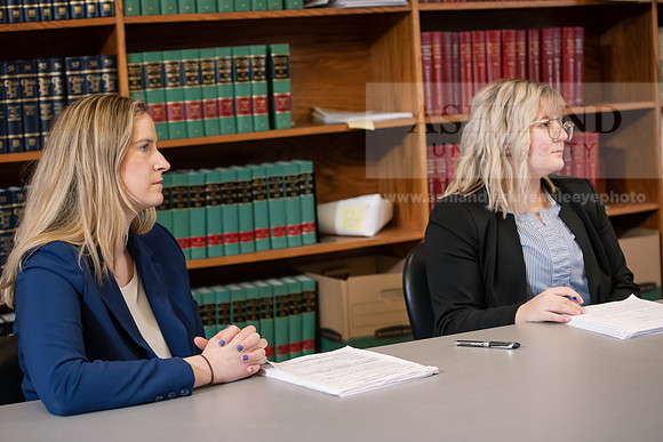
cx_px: 332
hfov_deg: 28.8
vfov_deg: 19.5
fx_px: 1289
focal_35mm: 70
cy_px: 221
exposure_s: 1/160
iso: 1250
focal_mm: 70
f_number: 3.5
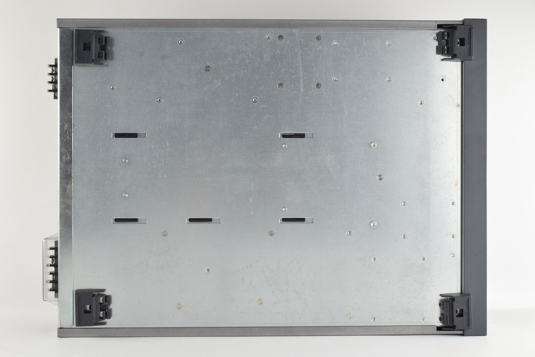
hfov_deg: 35.1
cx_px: 268
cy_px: 178
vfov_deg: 23.8
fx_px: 847
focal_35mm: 57
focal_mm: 38
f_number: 18
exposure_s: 1/50
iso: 1600
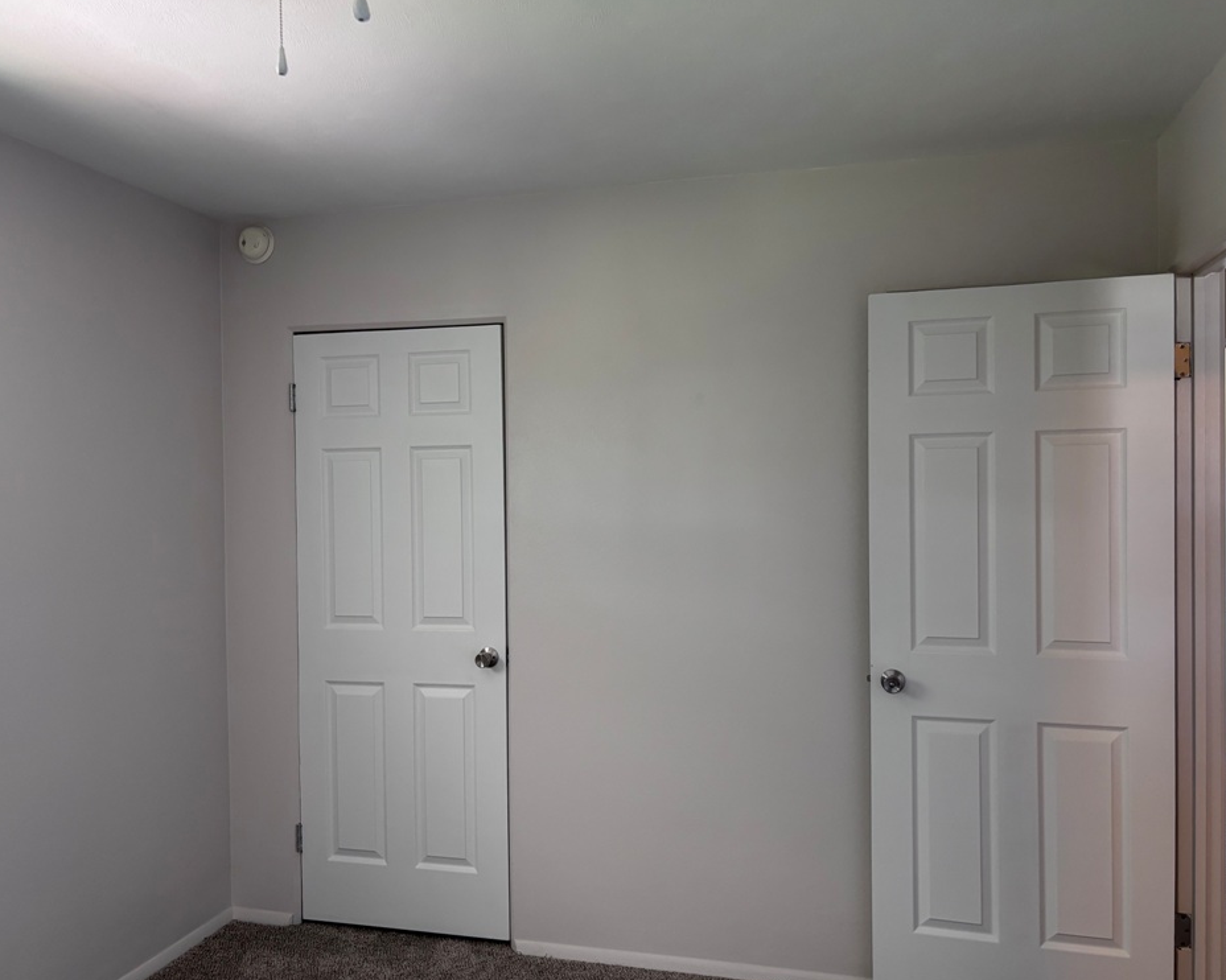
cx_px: 601
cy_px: 501
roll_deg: +0.5
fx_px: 1016
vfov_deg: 51.5
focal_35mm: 28
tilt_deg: -1.7
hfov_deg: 62.2
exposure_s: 1/60
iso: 200
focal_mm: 5.96
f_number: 1.6
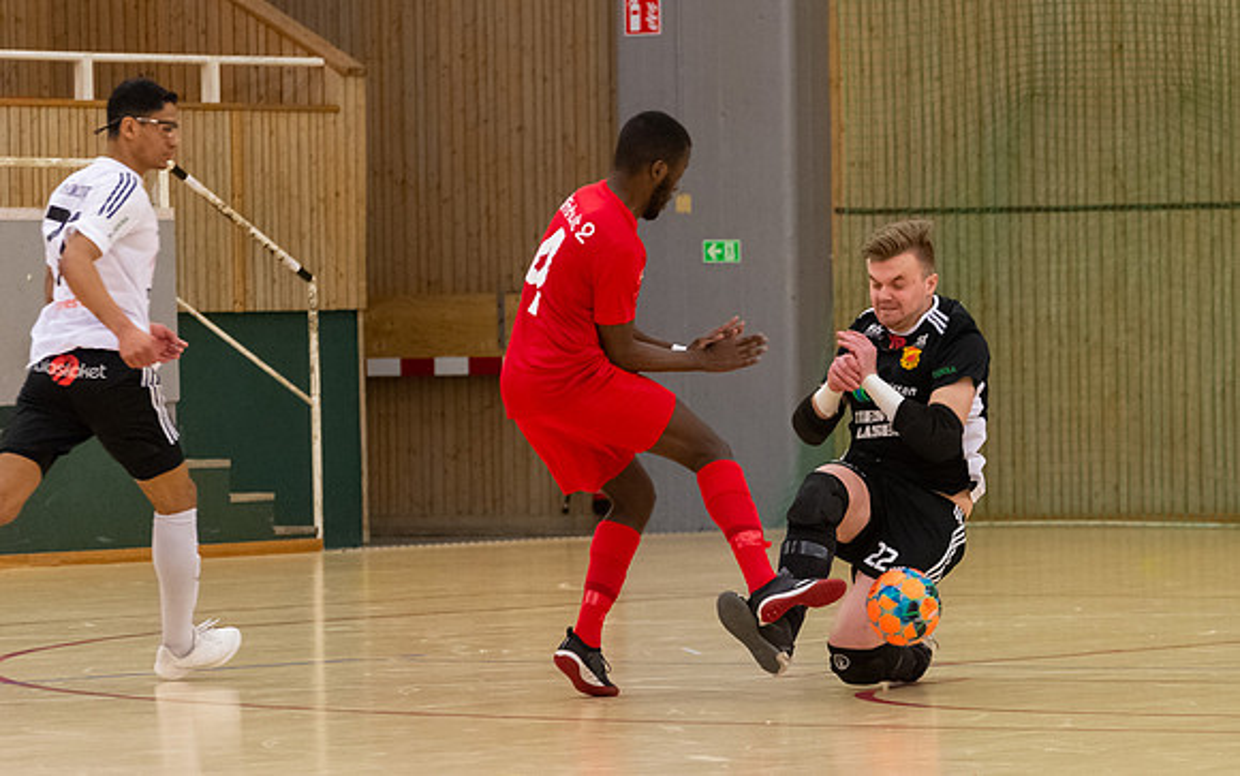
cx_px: 965
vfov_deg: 5.3
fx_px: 8360
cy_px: 438
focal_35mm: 247
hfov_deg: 8.5
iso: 3200
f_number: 4.8
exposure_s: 1/640
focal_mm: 145
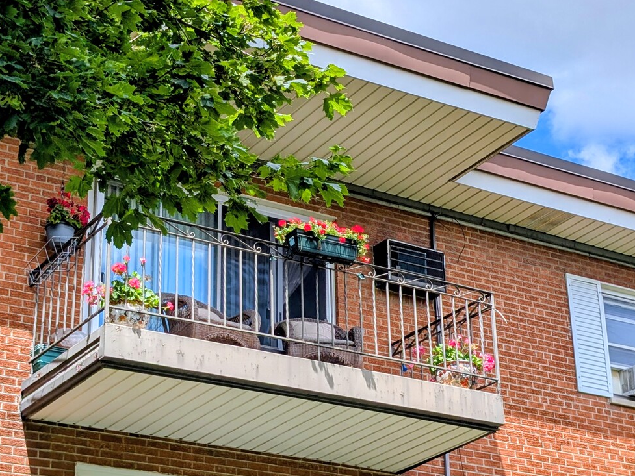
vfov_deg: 20.4
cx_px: 337
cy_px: 230
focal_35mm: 72
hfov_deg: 27.0
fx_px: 1321
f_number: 1.68
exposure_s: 1/1147
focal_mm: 6.9
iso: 20
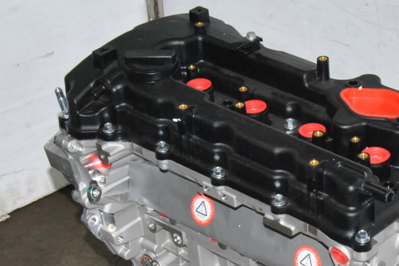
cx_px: 298
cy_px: 271
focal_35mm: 108
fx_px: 1198
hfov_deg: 18.8
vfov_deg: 12.5
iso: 800
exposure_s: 1/200
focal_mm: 35
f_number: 14
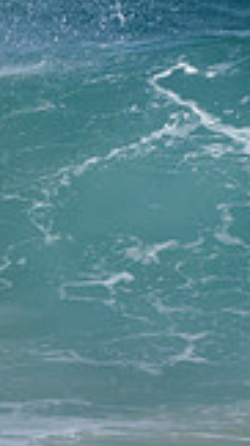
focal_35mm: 2301
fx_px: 27145
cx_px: -501
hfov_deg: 0.5
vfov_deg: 0.9
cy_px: 85
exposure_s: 1/2000
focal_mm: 500
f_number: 5.6
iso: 100
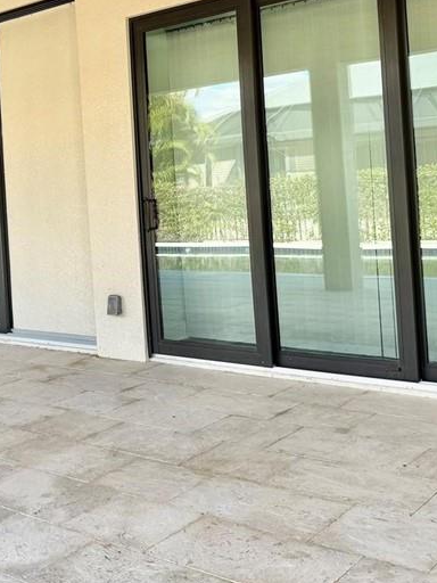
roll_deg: +3.7
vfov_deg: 39.2
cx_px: 31
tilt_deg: -0.5
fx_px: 808
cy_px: 196
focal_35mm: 48
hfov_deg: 28.9
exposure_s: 1/477
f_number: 1.78
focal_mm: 6.76
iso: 80
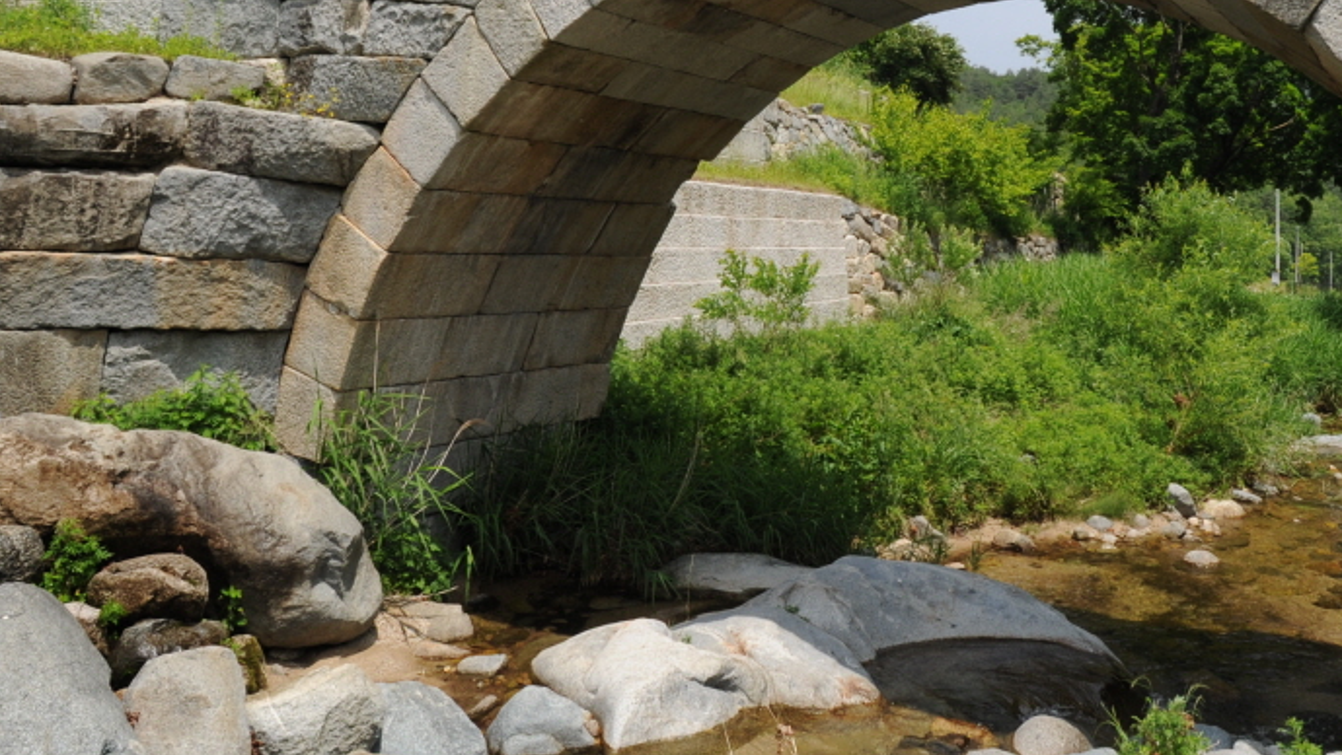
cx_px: 913
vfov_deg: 31.9
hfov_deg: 55.2
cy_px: 55
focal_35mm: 35
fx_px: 1246
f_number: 11
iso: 400
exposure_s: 1/125
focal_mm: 17
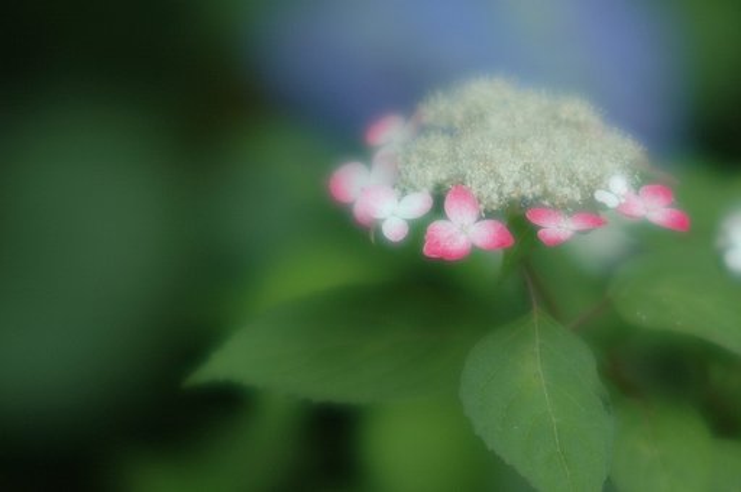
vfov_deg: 6.8
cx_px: 370
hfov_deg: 10.2
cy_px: 246
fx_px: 4163
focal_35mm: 202
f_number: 2
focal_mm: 135
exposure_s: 1/125
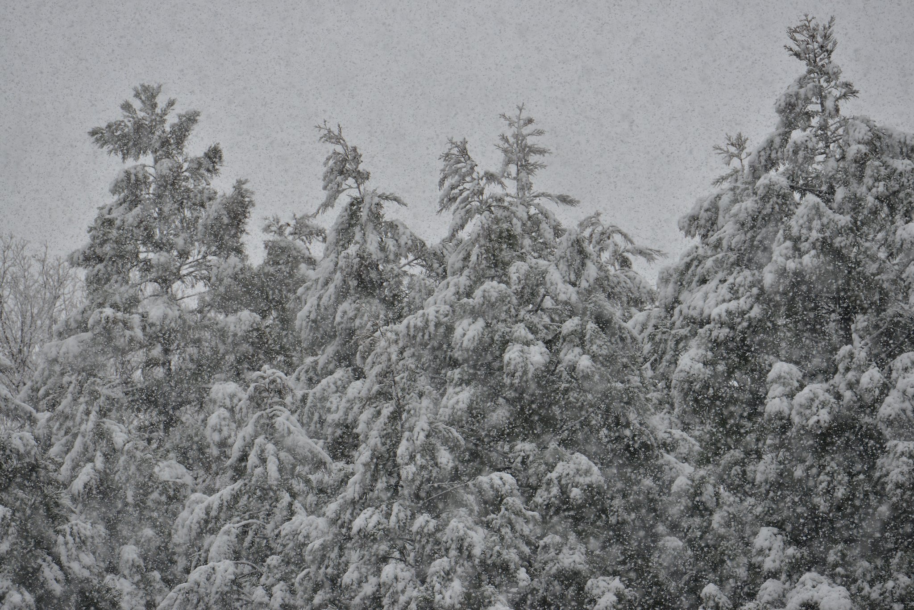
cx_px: 457
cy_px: 305
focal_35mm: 400
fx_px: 10159
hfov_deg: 5.2
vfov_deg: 3.4
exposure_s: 1/250
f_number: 9
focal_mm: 400
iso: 400
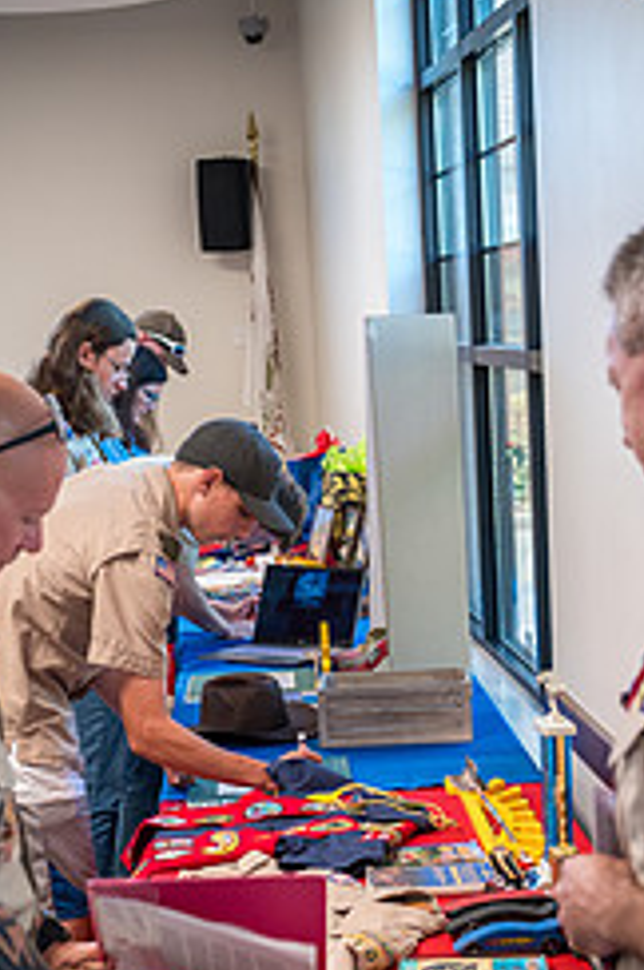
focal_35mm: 85
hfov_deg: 16.0
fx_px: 2287
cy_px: 648
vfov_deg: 23.8
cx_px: 256
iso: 2000
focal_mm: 46
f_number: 4
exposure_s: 1/125
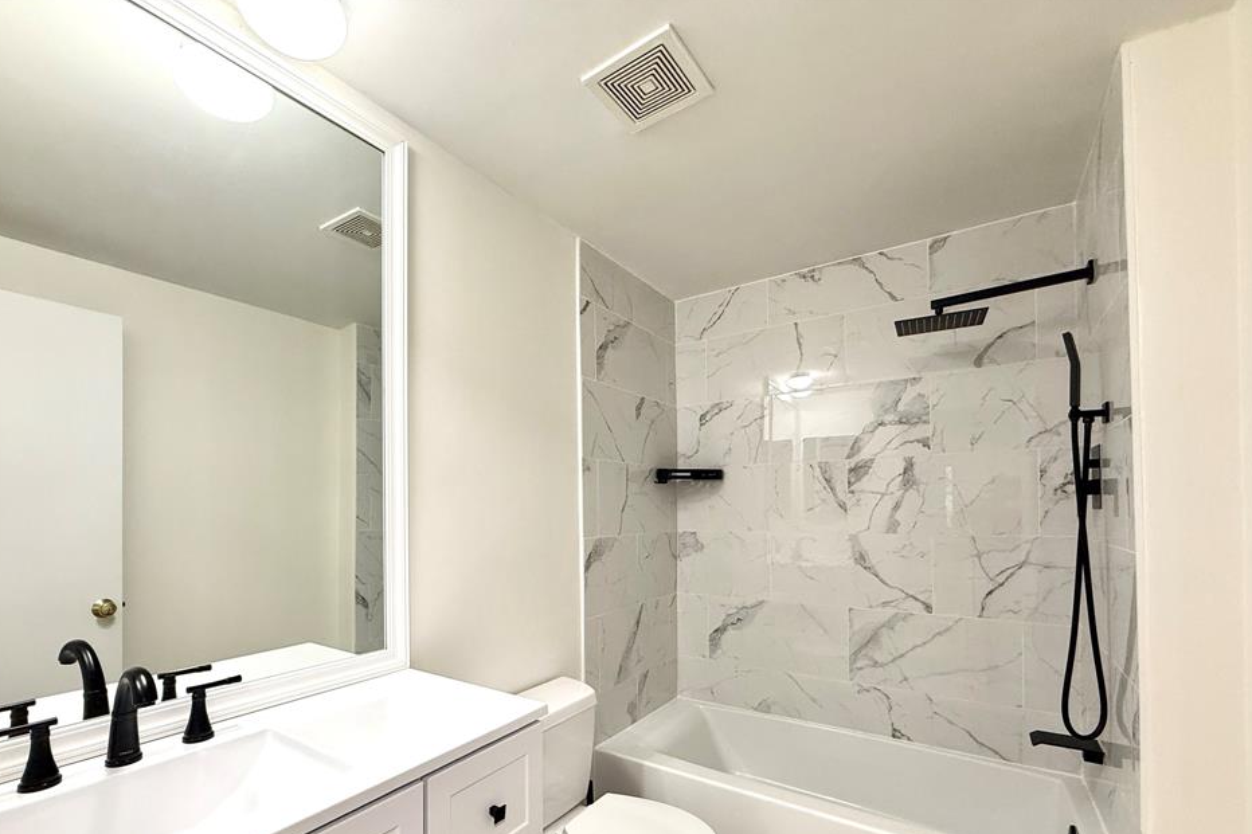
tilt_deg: +0.7
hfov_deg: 96.6
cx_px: 582
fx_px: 556
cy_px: 508
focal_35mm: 16
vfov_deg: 72.8
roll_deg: +0.1
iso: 200
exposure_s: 1/60
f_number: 2.2
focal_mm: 2.22
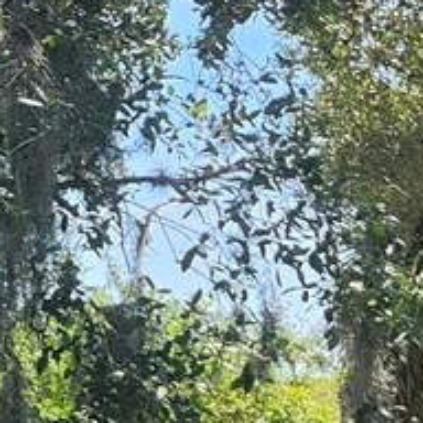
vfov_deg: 10.2
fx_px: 2336
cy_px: -51
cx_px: -621
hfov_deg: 9.2
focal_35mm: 169
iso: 25
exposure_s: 1/507
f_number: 1.8
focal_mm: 5.54
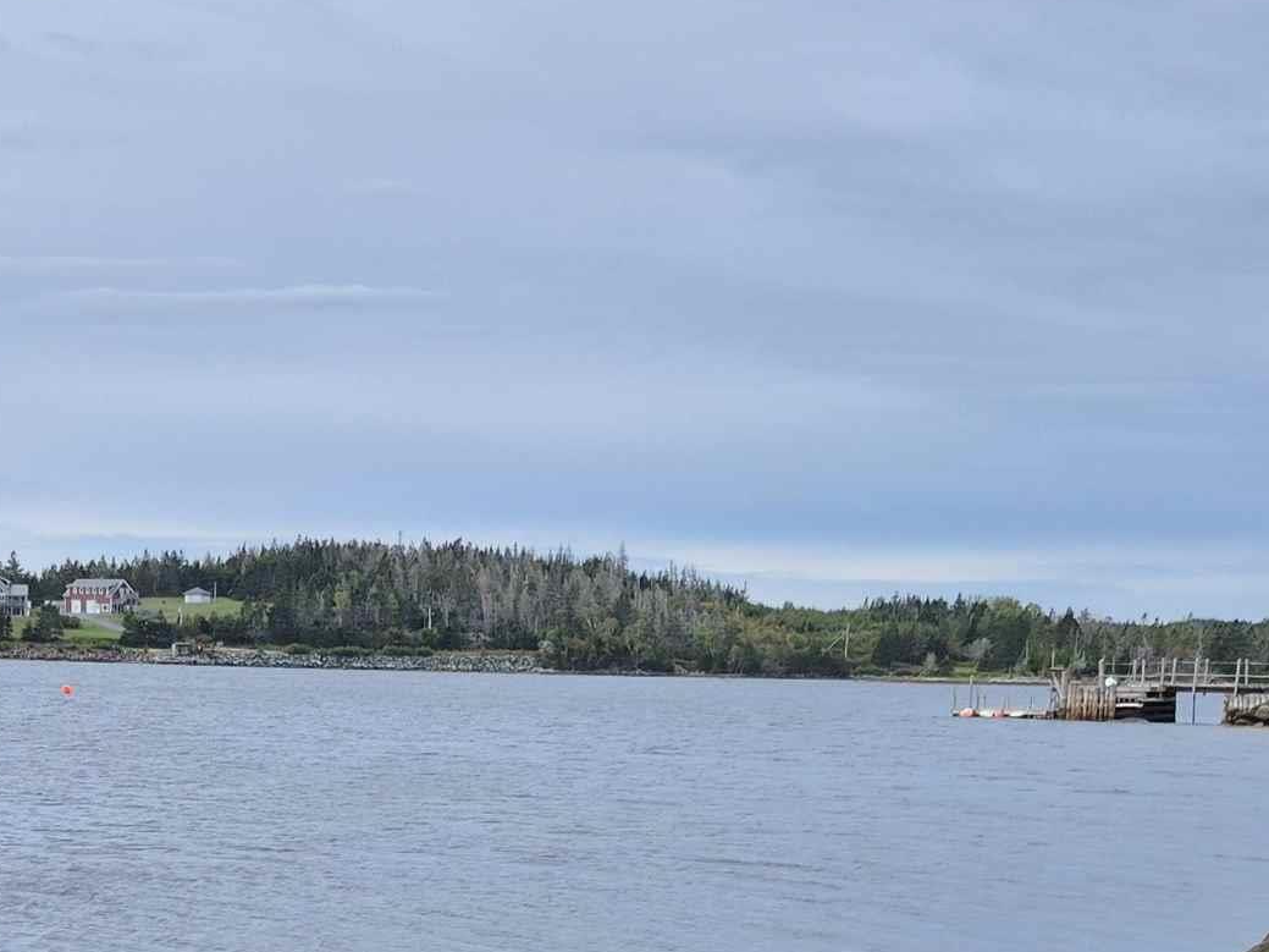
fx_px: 2493
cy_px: 1137
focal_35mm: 68
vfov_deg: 20.3
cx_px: 412
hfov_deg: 28.4
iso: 25
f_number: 1.8
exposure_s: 1/1552
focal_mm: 5.4
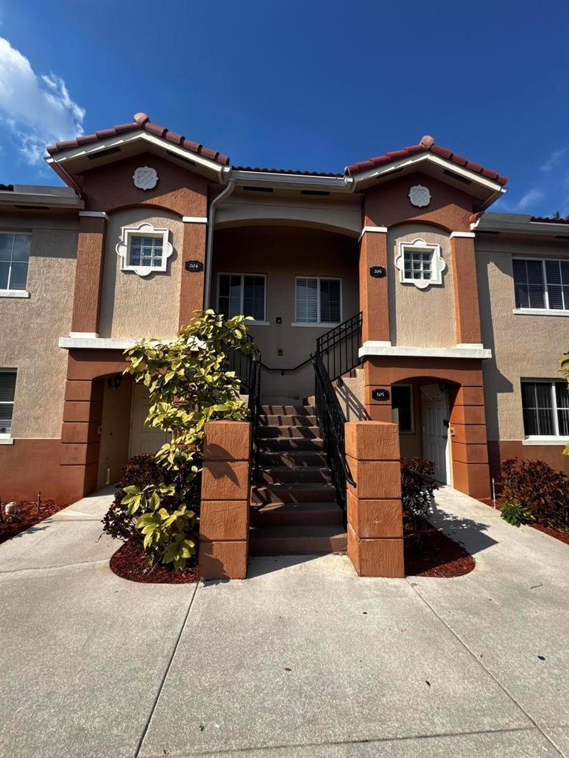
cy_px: 379
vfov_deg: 102.1
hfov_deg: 85.7
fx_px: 307
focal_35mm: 14
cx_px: 284
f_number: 2.2
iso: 40
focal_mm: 2.22
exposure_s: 1/1323
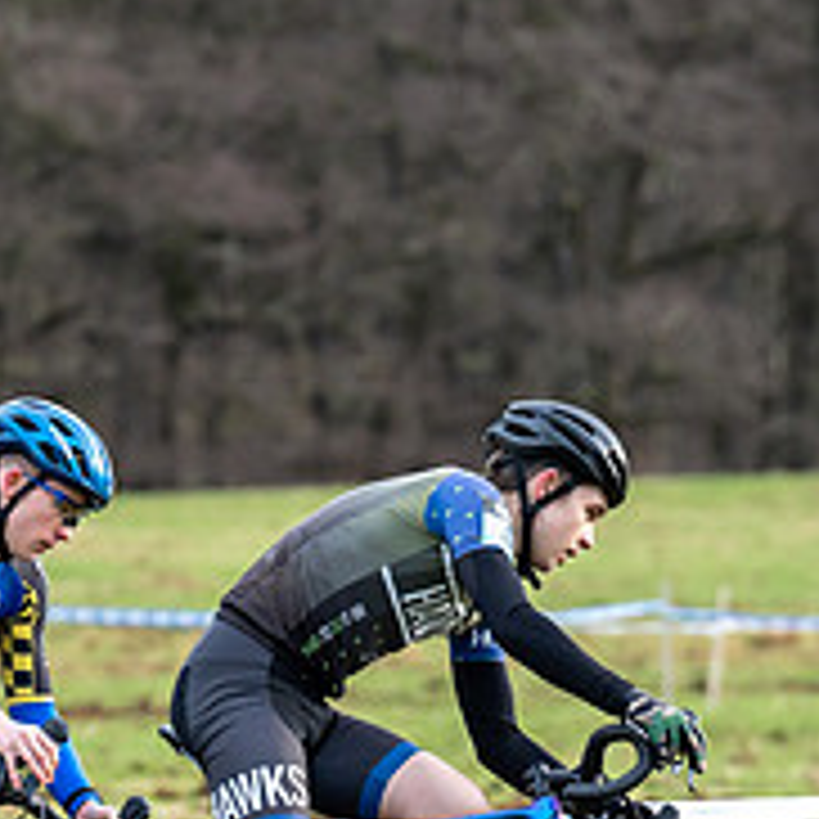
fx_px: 16275
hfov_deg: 2.9
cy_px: 558
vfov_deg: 2.9
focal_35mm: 608
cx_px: -264
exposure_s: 1/800
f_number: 4.5
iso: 1000
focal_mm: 191
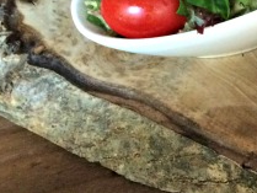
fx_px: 825
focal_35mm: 111
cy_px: 122
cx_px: 433
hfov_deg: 15.7
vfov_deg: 13.3
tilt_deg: -49.4
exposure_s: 1/30
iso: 250
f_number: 2.2
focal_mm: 4.15
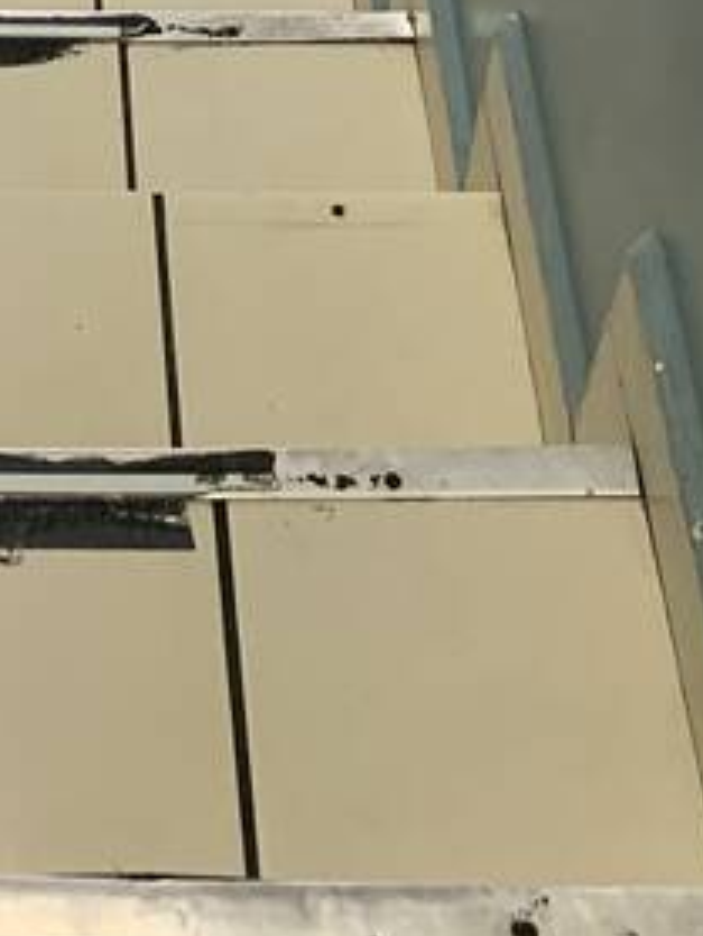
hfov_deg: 14.1
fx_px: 2731
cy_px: -838
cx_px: -205
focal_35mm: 101
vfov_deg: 15.9
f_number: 1.8
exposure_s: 1/60
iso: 64
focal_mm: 4.25
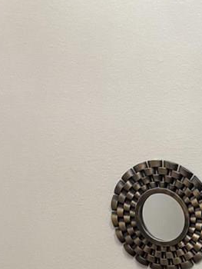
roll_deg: +3.6
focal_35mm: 171
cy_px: 693
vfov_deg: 9.8
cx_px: 446
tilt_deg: -26.2
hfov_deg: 8.1
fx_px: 1329
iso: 125
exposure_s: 1/60
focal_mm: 5.96
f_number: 1.6
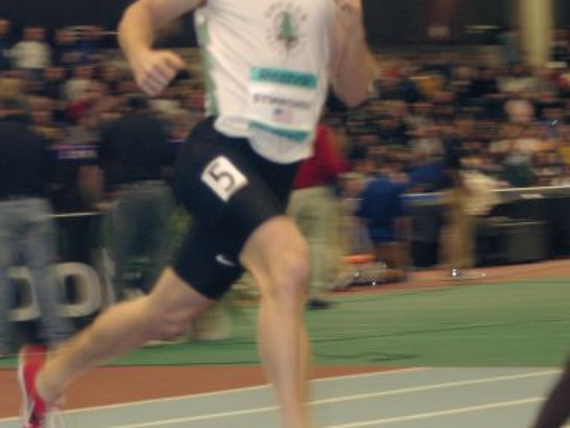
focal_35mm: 165
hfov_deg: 12.0
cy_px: 262
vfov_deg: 9.0
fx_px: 2718
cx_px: 231
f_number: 5.6
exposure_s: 1/80
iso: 800
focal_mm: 55
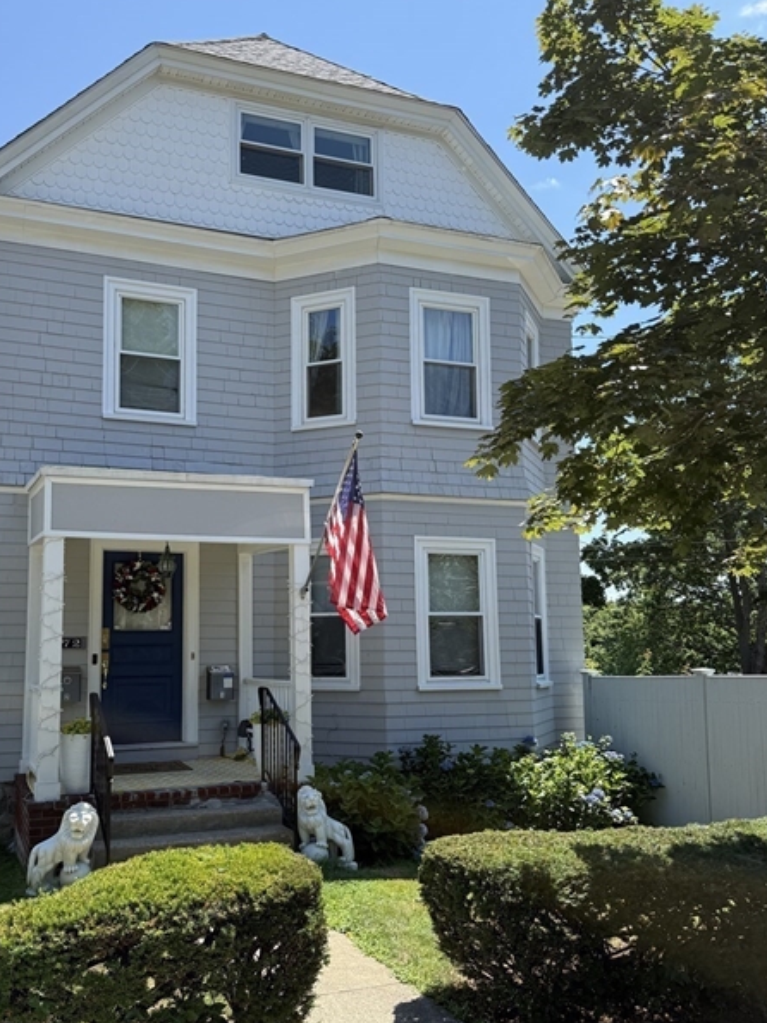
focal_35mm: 31
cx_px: 291
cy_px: 538
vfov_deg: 58.3
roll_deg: +0.0
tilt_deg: +5.6
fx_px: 916
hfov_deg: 45.1
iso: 80
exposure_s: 1/2110
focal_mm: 6.76
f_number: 1.78
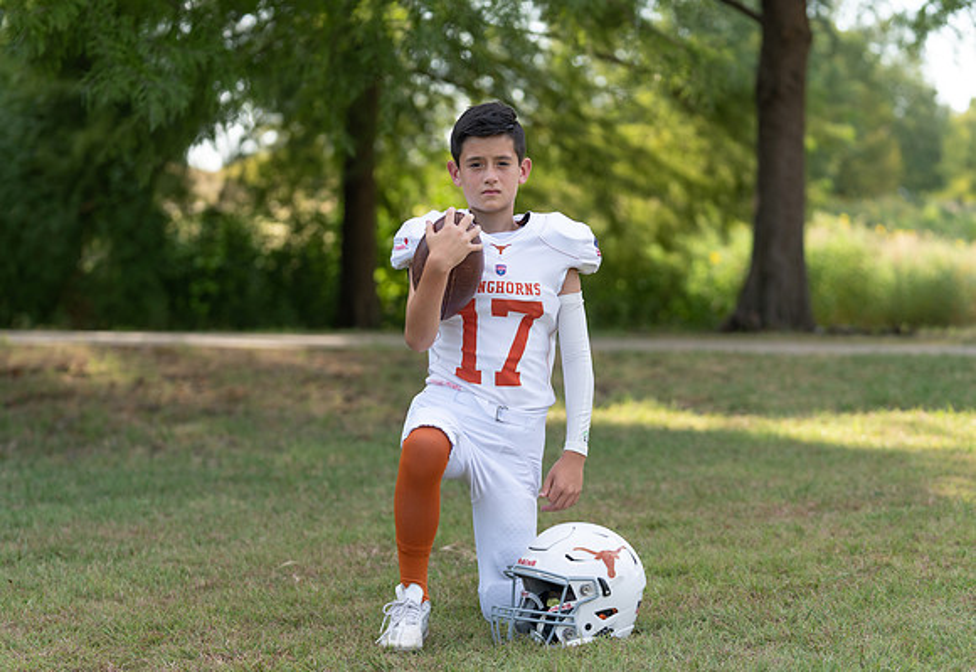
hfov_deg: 21.8
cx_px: 481
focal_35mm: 93
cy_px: 354
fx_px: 2540
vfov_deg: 15.1
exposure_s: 1/400
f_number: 2.8
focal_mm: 85
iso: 100
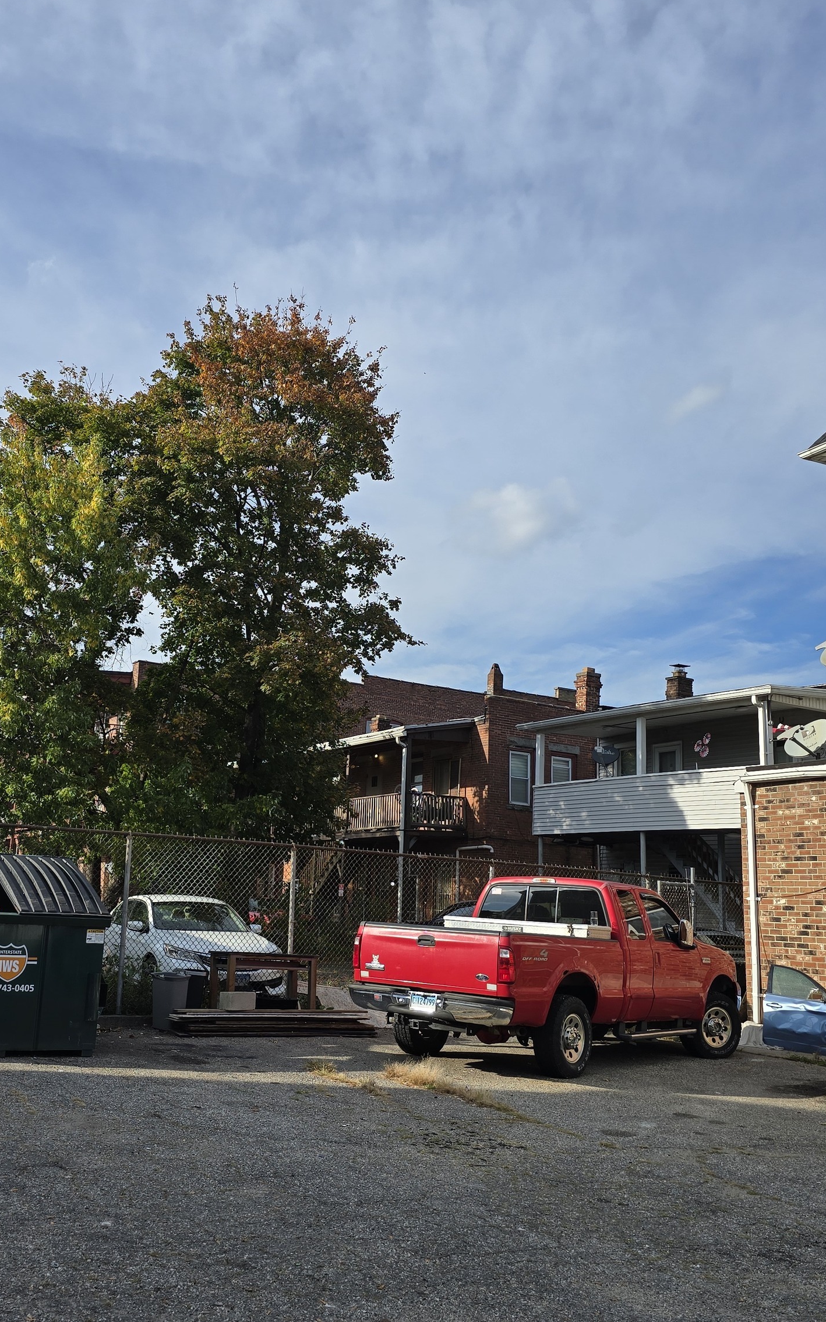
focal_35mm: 33
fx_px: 1189
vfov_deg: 58.2
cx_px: 287
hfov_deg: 38.0
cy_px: 663
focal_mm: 6.3
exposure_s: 1/850
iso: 12
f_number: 1.7
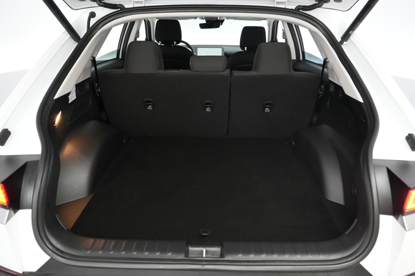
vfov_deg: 53.1
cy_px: 138
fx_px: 277
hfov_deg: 73.8
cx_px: 208
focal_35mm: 24
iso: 5000
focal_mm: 24
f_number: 2.8
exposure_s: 1/160
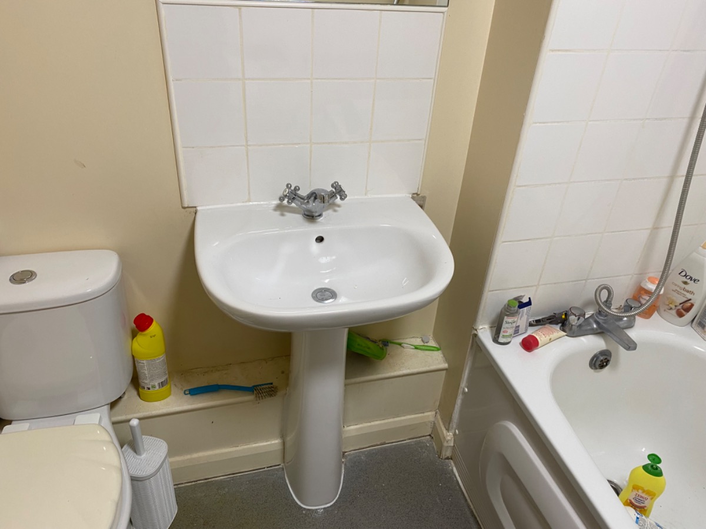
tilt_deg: -33.2
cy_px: 264
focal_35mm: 26
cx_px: 353
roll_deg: -3.2
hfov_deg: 67.3
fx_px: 530
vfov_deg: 53.1
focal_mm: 4.25
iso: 64
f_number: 1.8
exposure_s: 1/50
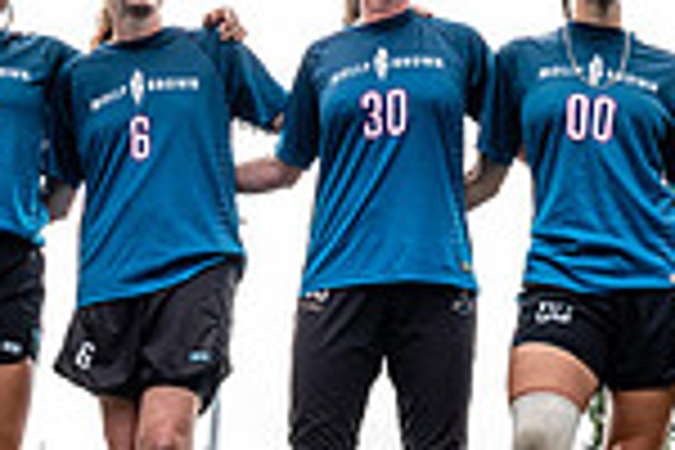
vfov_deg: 14.7
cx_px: 306
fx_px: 1744
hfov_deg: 21.9
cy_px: 137
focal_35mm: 93
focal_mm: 24
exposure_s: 1/125
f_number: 5.6
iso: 100
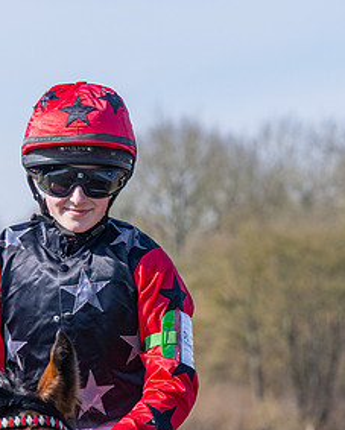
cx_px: 133
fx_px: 5492
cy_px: 281
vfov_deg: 4.5
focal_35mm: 431
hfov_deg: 3.6
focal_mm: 110
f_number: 5
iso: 200
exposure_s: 1/1250
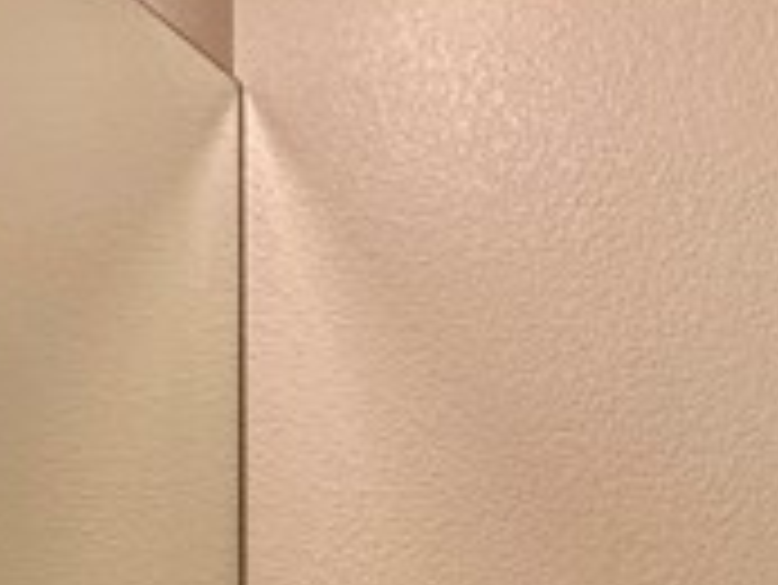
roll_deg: -1.4
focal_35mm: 83
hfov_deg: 20.8
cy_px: 873
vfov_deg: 16.3
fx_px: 1867
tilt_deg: -3.8
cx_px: 1088
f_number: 2.2
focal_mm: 2.22
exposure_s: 1/60
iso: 250
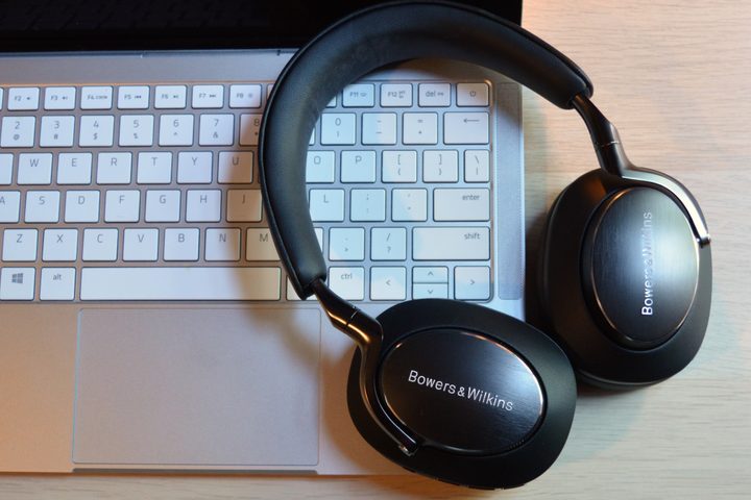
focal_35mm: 34
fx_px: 720
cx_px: 376
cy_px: 250
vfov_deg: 38.4
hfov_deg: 55.1
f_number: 3.8
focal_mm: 23
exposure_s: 1/15
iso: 800
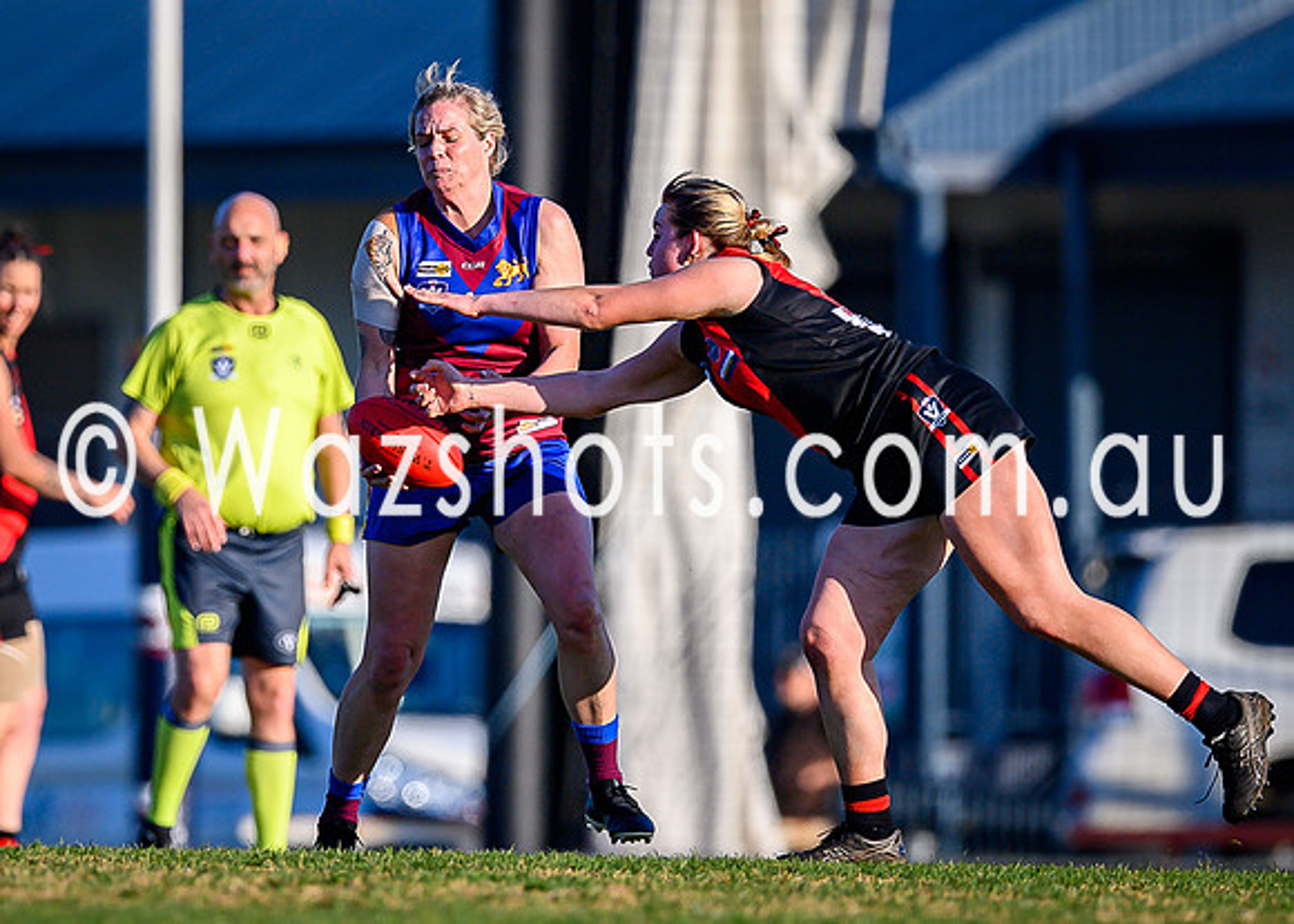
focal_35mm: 1136
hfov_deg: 1.8
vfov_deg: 1.3
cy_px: 371
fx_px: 41751
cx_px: 439
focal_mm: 500
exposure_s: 1/1600
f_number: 4
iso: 180
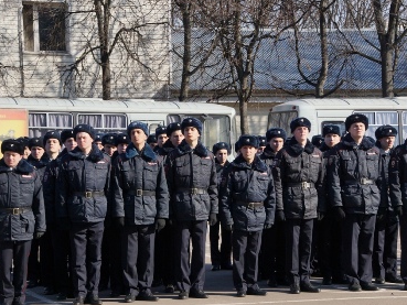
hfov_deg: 18.7
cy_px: 157
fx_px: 1235
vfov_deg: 14.1
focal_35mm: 105
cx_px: 196
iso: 400
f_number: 8
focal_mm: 60
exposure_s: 1/800
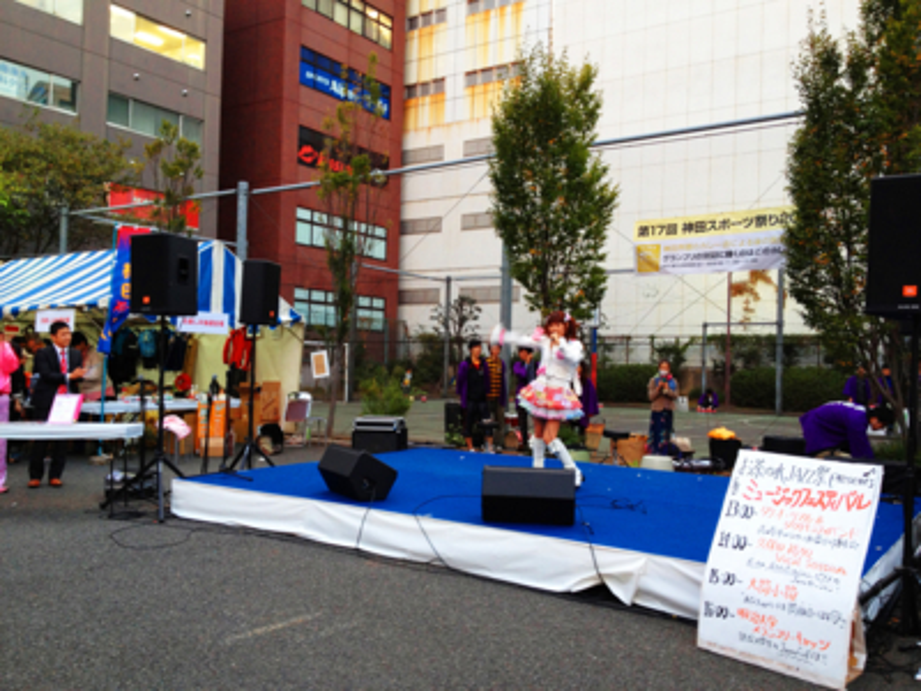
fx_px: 931
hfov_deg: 52.6
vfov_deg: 40.7
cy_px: 346
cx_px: 460
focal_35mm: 35
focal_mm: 4.28
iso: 64
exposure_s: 1/20
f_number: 2.4
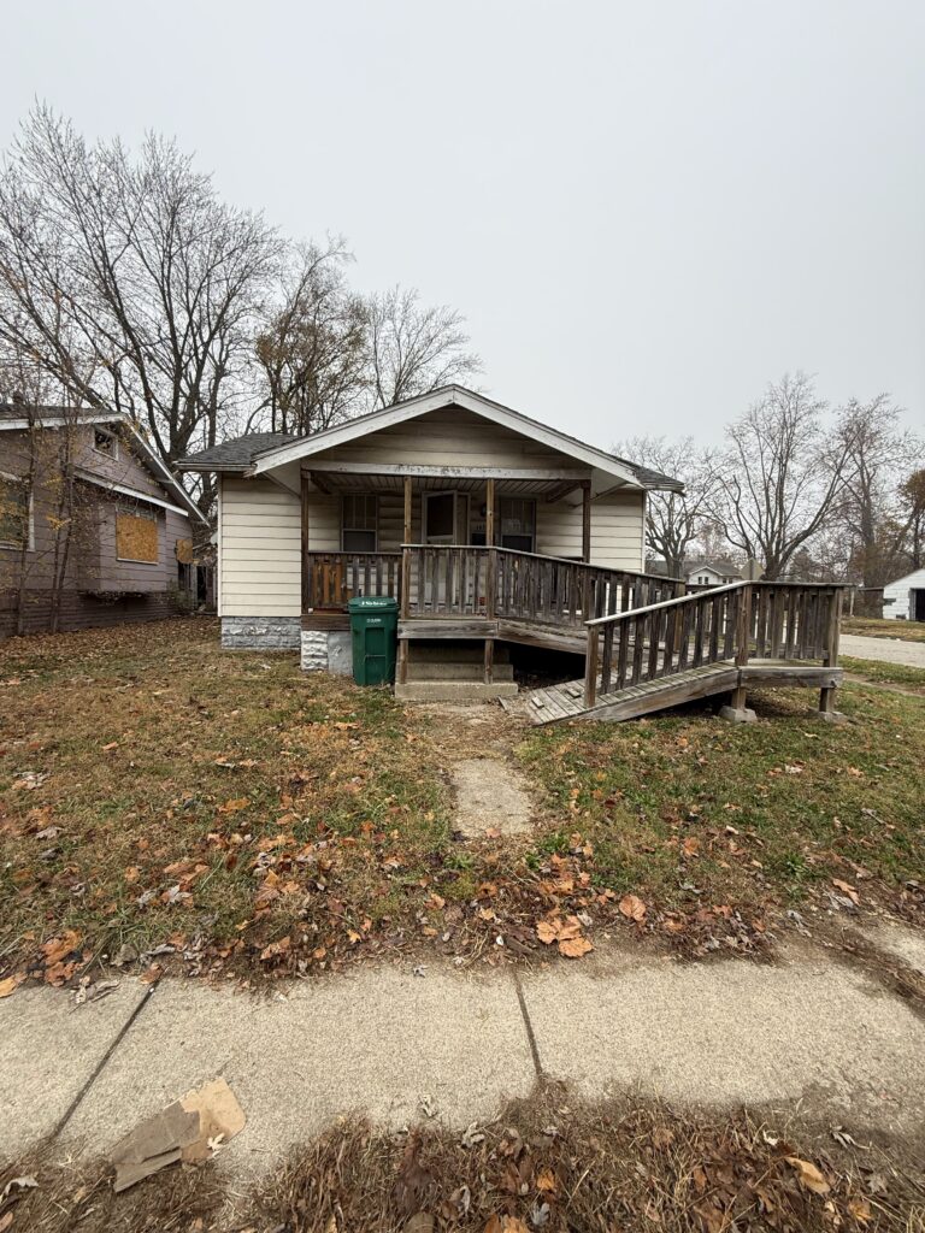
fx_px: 499
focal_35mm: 14
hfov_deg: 85.7
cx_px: 462
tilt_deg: -0.7
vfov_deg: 102.1
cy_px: 616
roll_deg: +0.7
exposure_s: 1/139
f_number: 2.2
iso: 50
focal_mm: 2.22
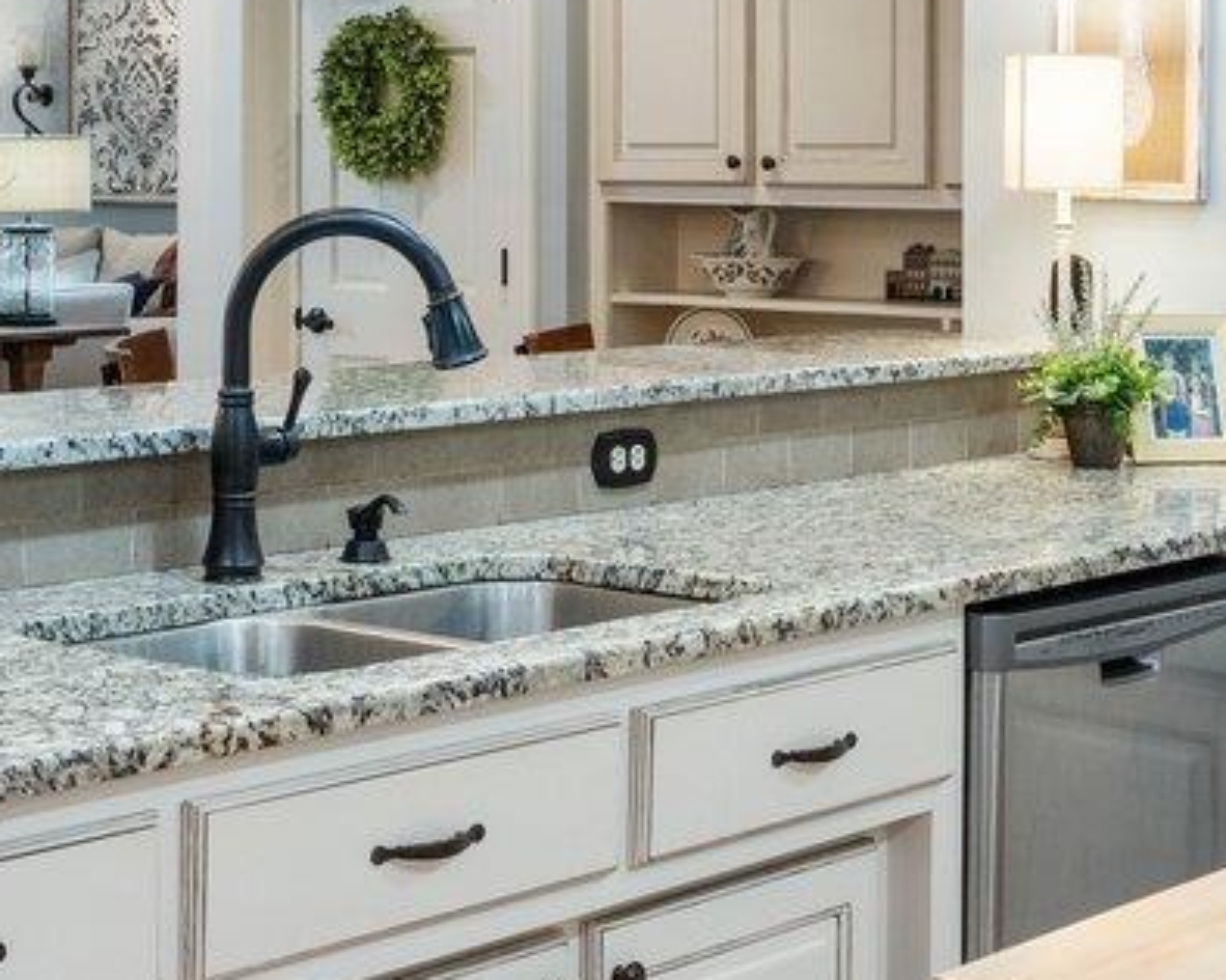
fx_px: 2830
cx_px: 464
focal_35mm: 78
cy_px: 135
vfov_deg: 19.4
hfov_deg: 24.4
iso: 250
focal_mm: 16
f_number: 9
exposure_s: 1.6
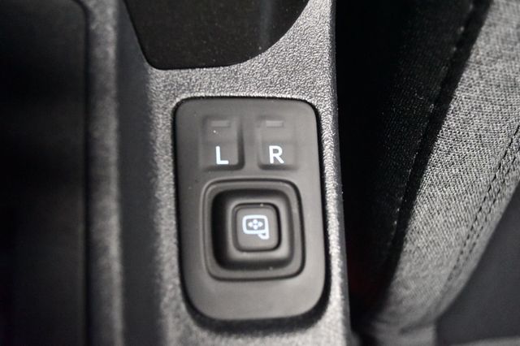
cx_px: 260
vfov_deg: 34.2
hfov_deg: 49.6
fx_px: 563
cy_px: 173
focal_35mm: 39
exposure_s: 1/50
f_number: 4.2
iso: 12800
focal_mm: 26
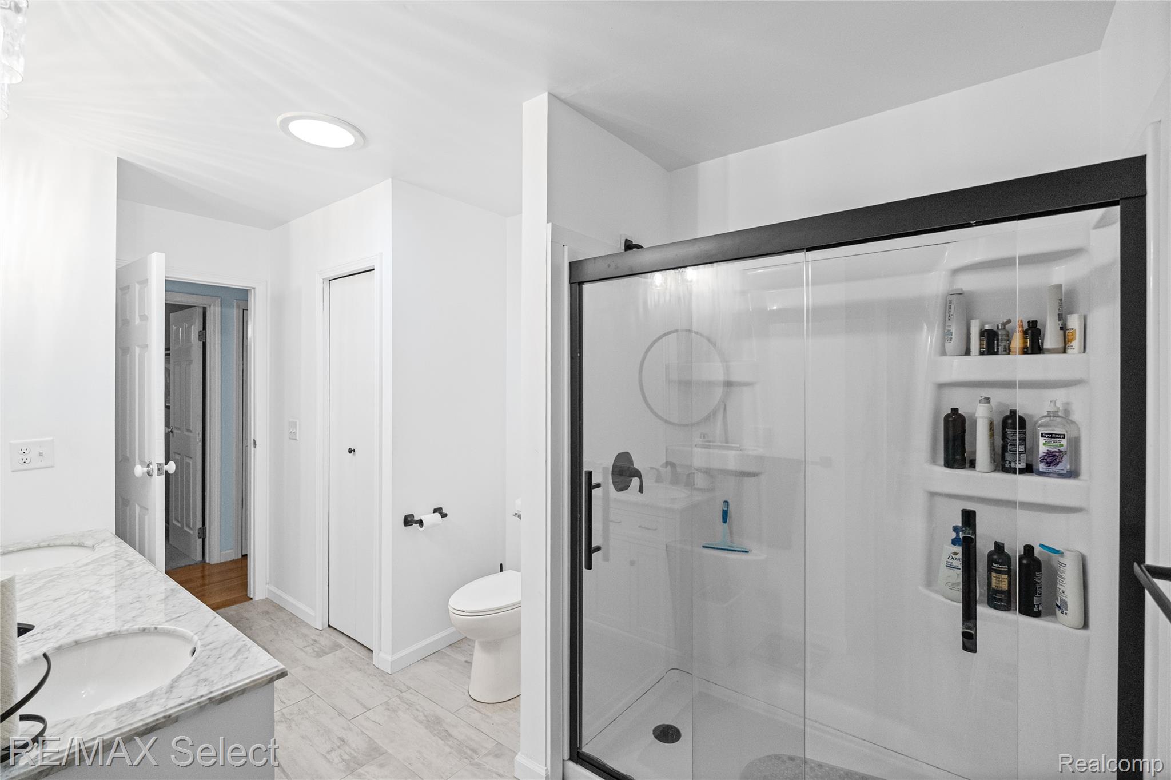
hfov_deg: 96.8
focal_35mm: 16
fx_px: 520
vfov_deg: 73.7
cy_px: 390
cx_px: 586
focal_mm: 16
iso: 5000
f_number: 4
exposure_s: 1/125
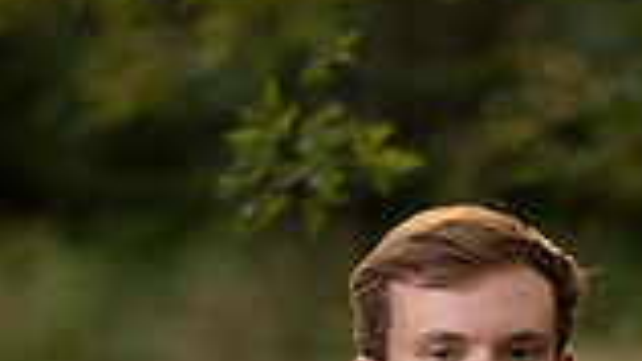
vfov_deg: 4.7
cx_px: 536
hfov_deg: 8.5
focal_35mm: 253
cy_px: 819
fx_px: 4308
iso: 125
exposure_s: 1/250
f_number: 1.8
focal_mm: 85
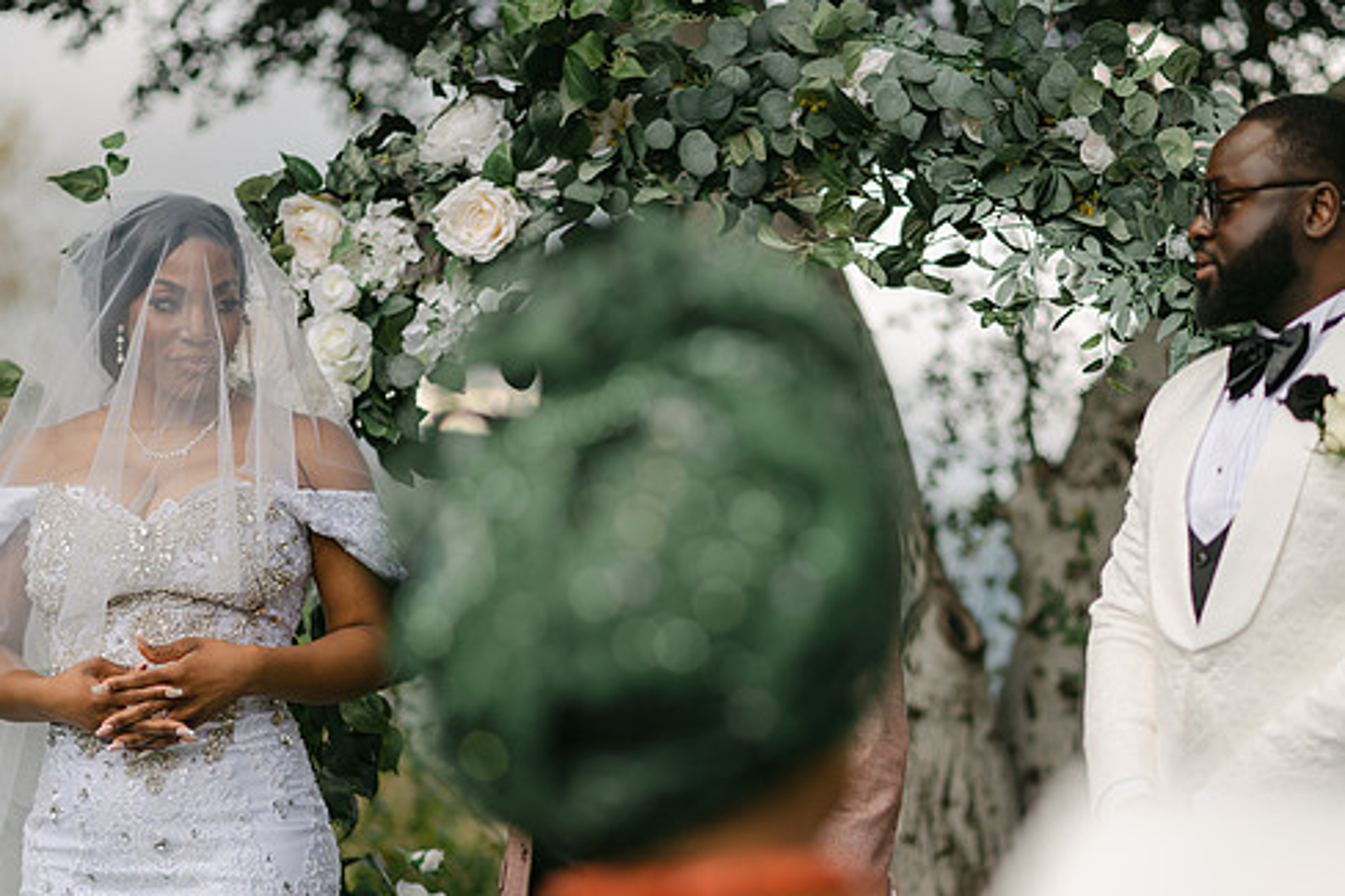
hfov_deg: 20.2
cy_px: 516
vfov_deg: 13.5
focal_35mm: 101
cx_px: 725
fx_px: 3772
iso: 100
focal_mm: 85
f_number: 2
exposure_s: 1/1250
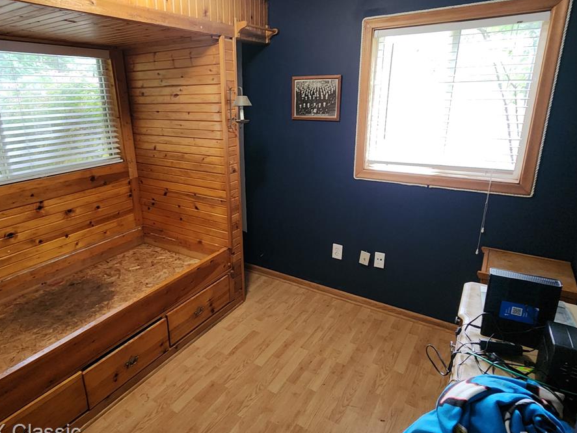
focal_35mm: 15
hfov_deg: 97.6
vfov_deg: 81.6
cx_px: 252
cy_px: 198
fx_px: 250
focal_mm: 2.2
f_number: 2.2
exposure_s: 1/30
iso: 400
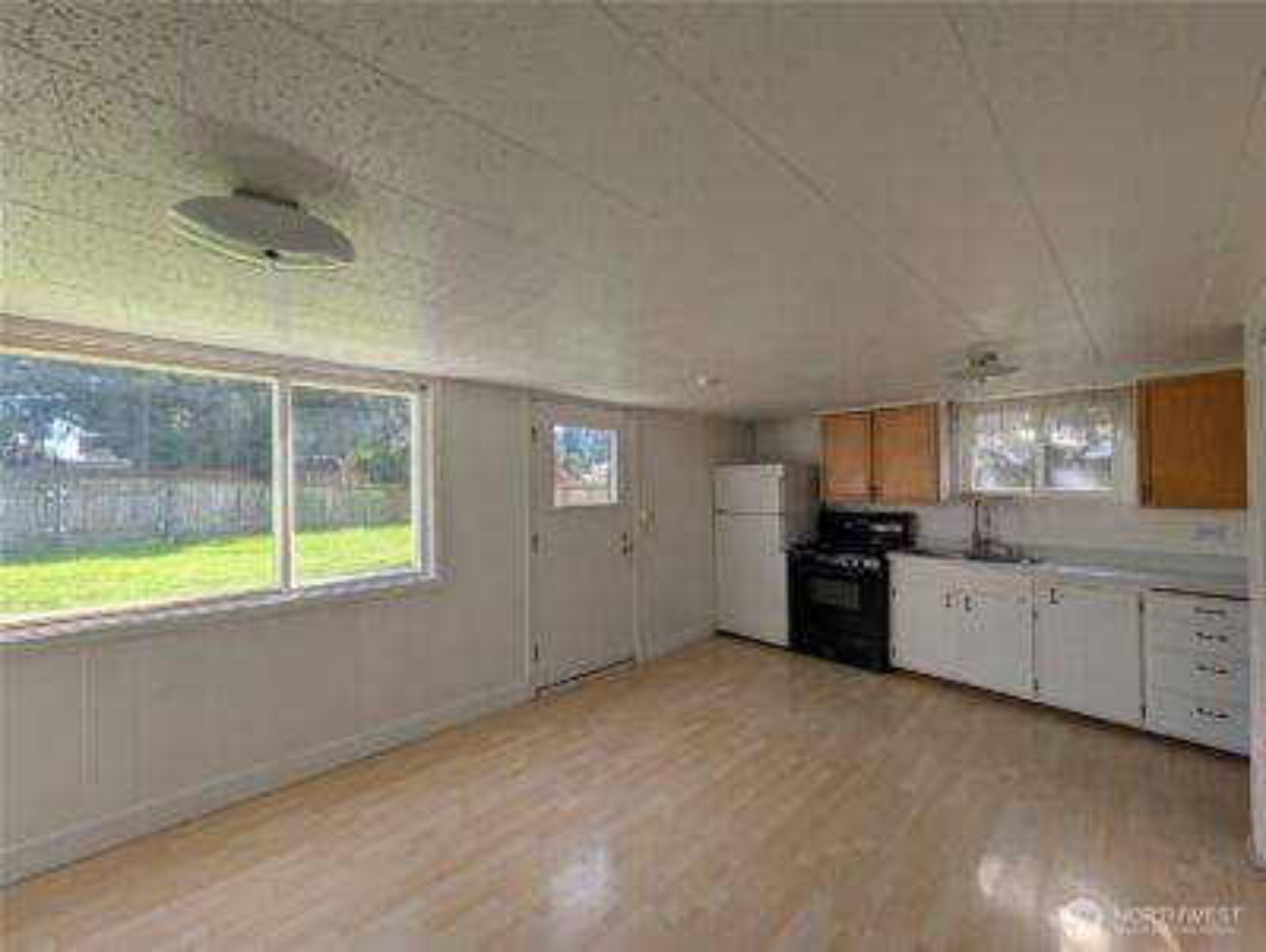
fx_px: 439
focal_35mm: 12
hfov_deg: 110.5
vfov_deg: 94.6
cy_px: 476
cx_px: 633
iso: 51
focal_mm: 2.02
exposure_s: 1/574
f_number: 1.7
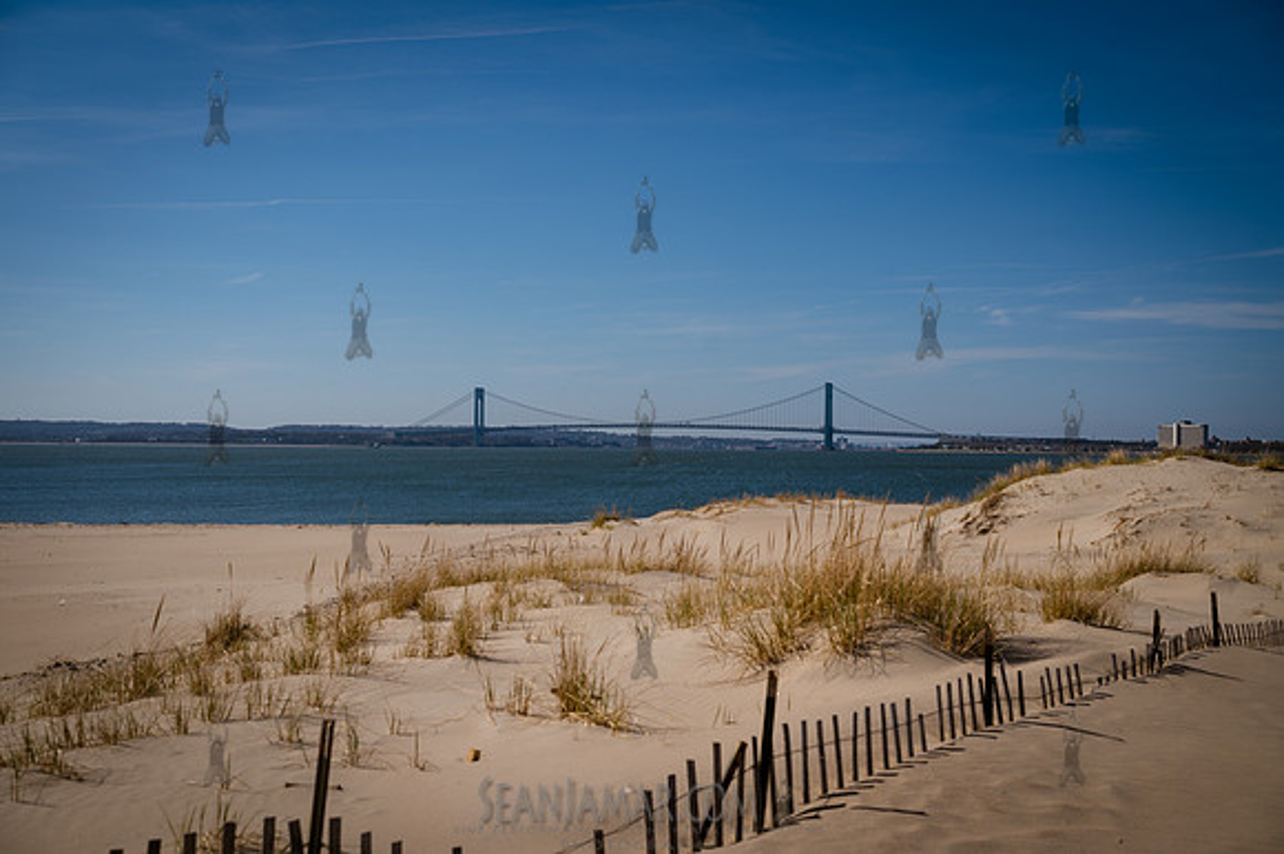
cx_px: 642
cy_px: 427
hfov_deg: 54.5
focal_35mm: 35
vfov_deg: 37.8
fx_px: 1248
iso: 64
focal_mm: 35
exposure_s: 1/1000
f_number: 5
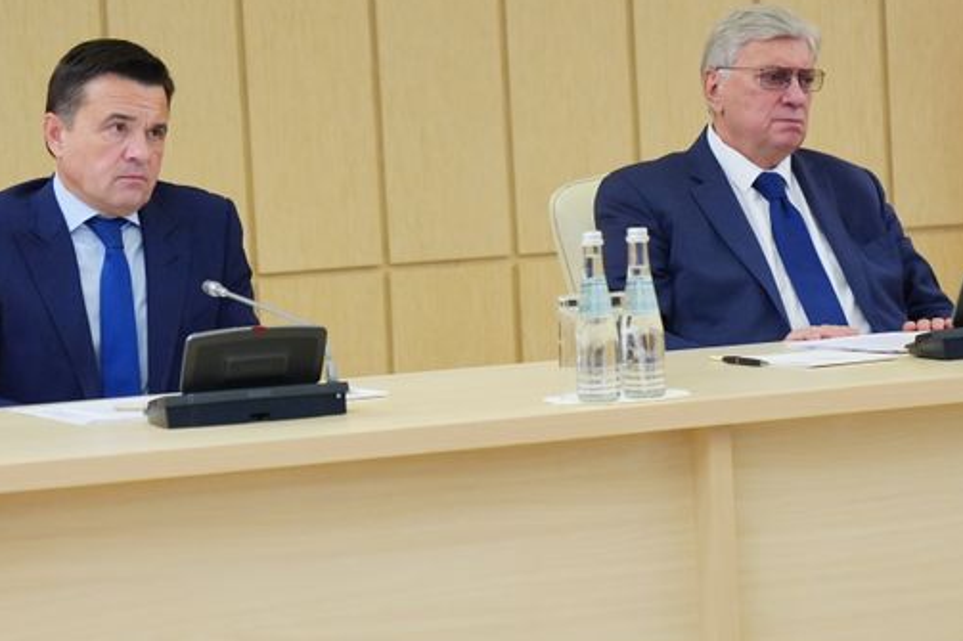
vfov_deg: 9.4
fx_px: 3904
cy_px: 373
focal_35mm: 146
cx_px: 541
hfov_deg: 14.1
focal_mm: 70
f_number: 2.8
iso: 2000
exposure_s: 1/320
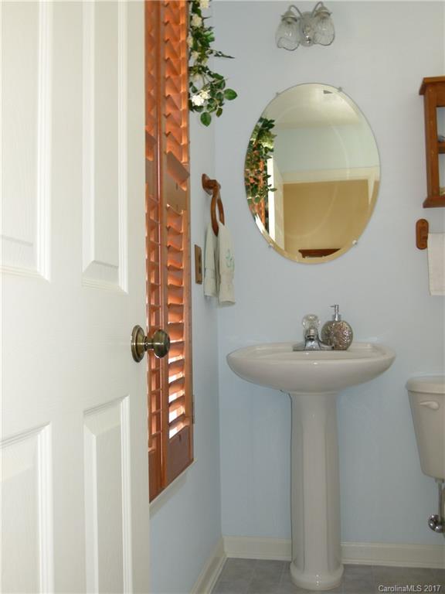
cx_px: 222
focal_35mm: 34
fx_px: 583
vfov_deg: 54.0
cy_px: 297
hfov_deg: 41.8
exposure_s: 1/8
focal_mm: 6.2
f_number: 3
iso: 100
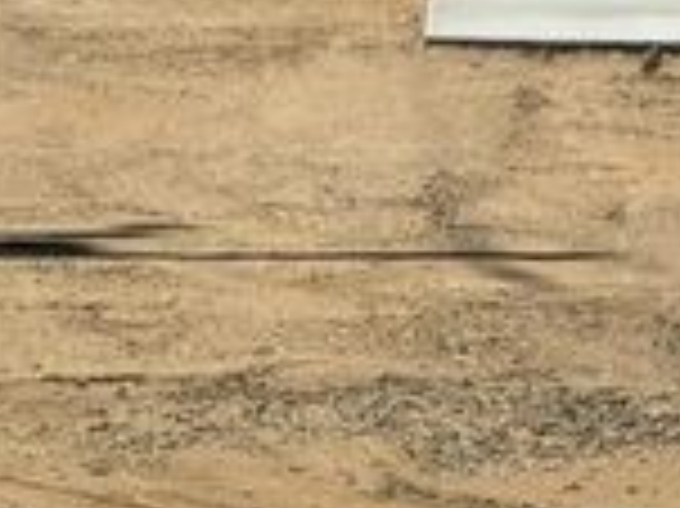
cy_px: -220
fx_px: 5339
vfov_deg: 5.4
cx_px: 1308
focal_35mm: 272
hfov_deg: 7.1
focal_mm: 6.76
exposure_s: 1/7092
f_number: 1.78
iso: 64
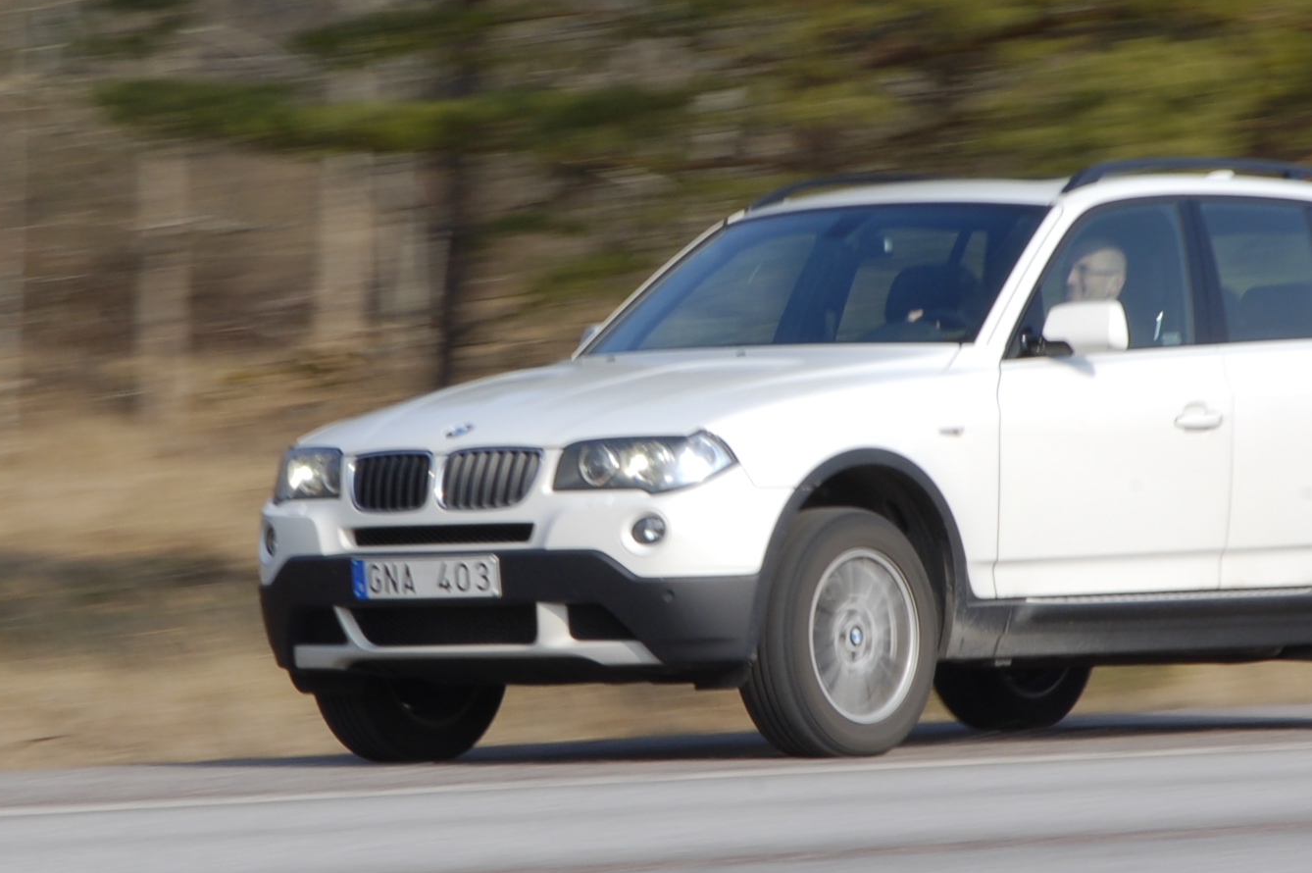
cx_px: 698
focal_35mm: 219
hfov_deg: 9.4
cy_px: 412
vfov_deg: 6.3
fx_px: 7980
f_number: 20
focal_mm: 65
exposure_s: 1/50
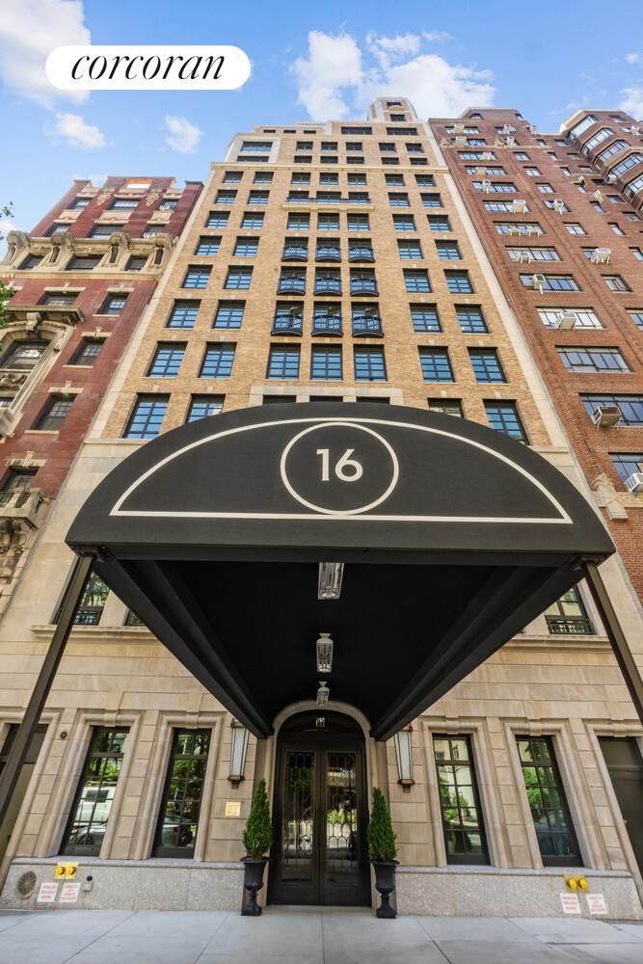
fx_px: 428
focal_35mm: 16
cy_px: 482
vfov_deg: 96.7
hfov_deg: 73.8
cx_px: 322
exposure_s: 1/10
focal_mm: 16
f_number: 22
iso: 200
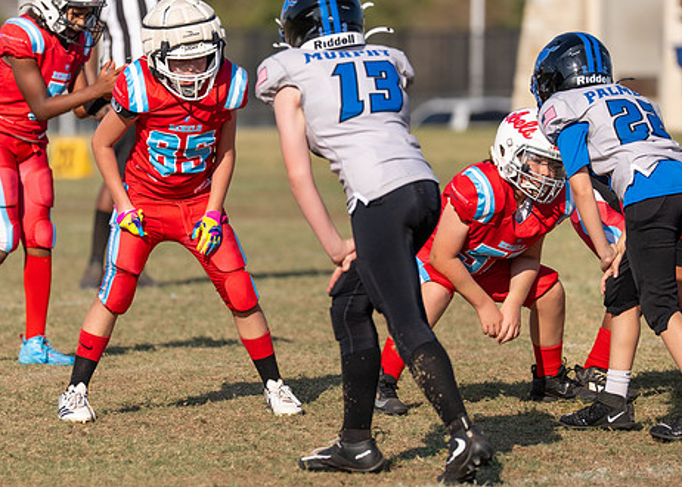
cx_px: 195
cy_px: 212
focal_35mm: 377
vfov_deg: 3.8
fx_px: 7302
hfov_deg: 5.3
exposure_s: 1/3200
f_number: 3.2
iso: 125
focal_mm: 200
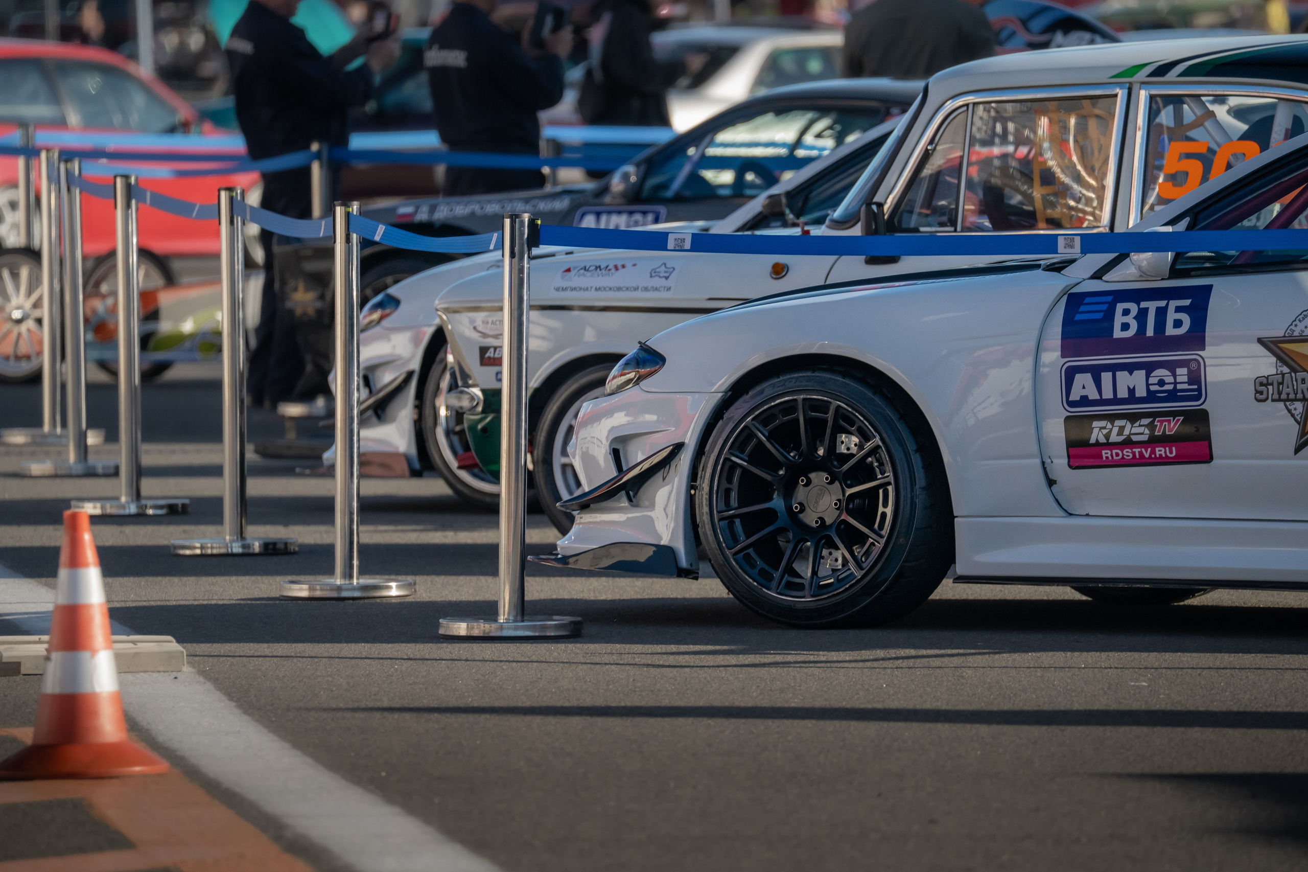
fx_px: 14073
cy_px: 436
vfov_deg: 3.5
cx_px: 654
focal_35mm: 387
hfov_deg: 5.3
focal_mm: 377
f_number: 6.3
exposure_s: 1/400
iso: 2000
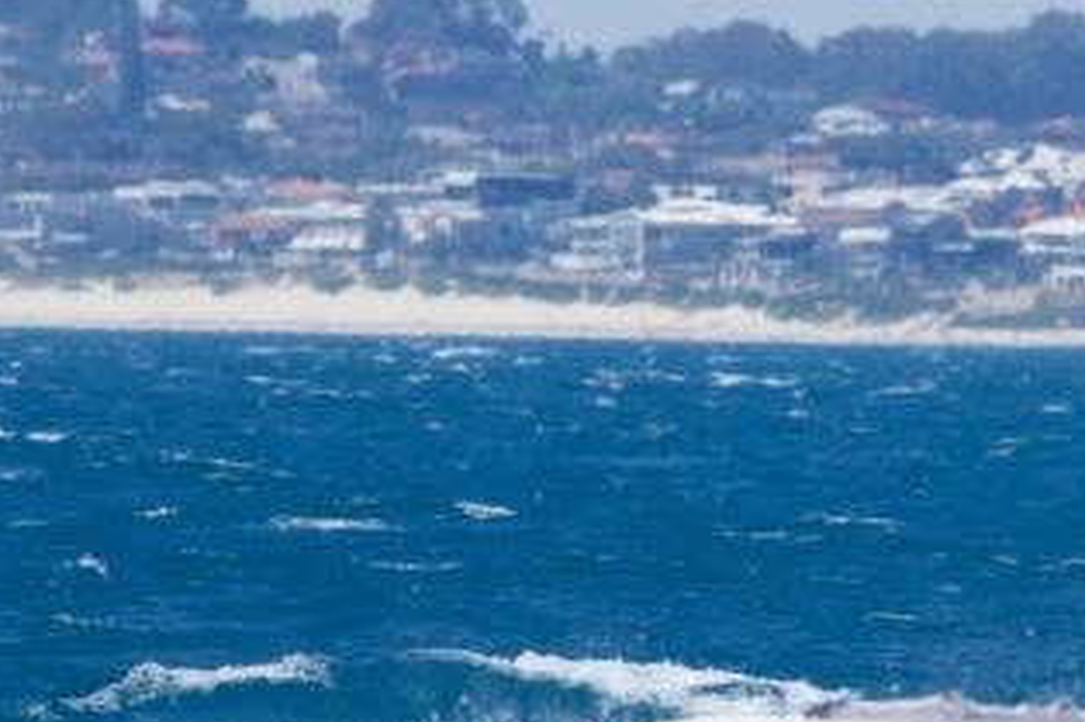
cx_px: 1016
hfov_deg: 1.4
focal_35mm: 1527
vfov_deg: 0.9
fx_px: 45996
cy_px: 698
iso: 1250
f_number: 8
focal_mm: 600
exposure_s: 1/3200
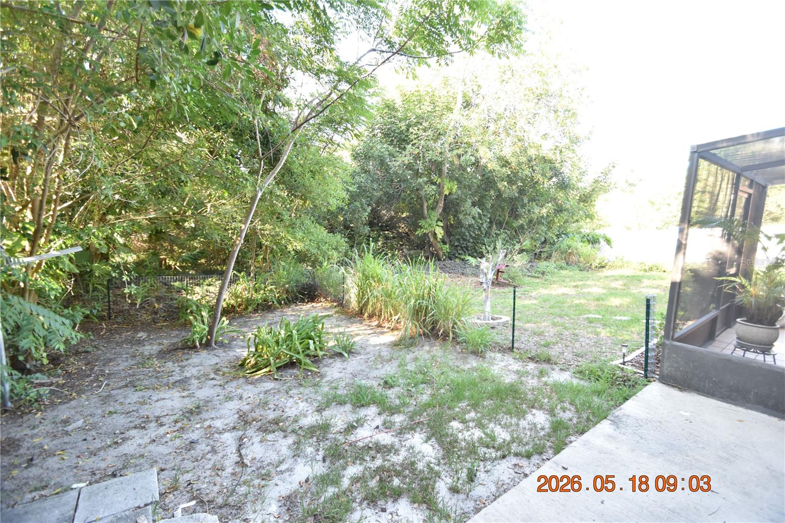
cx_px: 392
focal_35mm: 15
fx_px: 327
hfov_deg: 100.4
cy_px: 262
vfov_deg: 77.3
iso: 800
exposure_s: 1/125
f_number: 3.5
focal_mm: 10
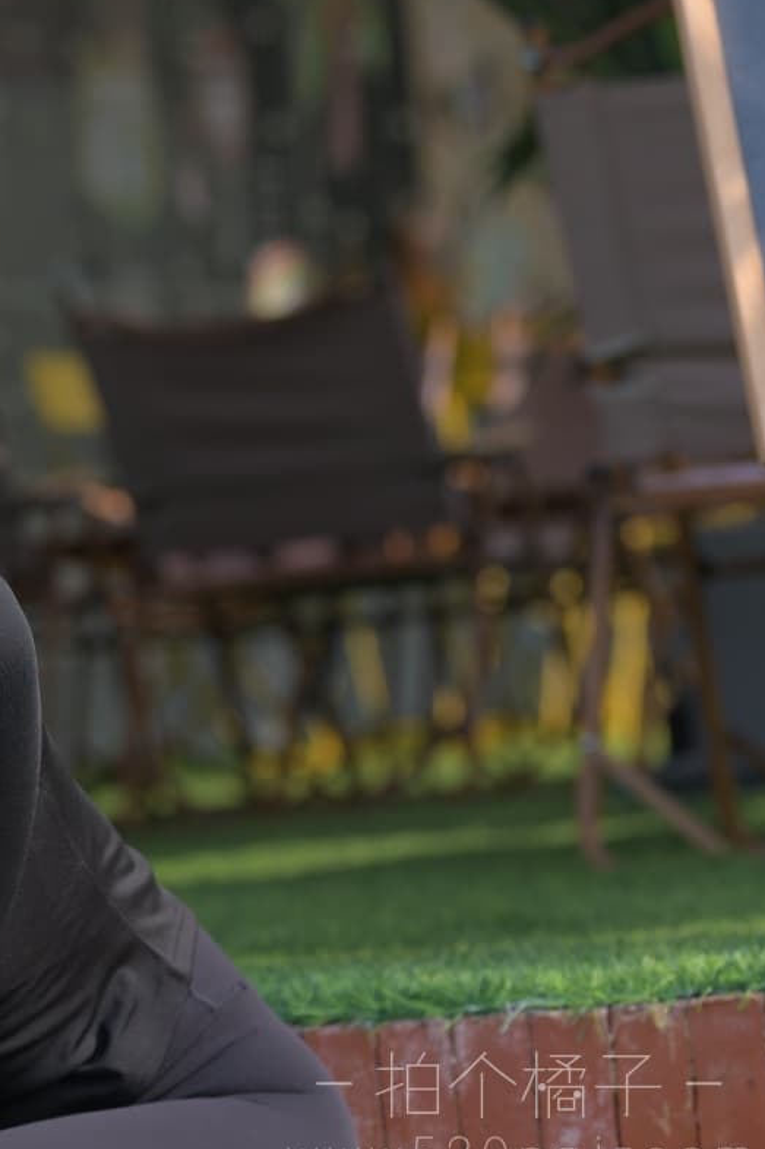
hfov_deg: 5.9
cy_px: 1042
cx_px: -35
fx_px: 7461
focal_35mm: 234
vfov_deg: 8.8
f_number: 4
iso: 200
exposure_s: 1/1000
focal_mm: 102
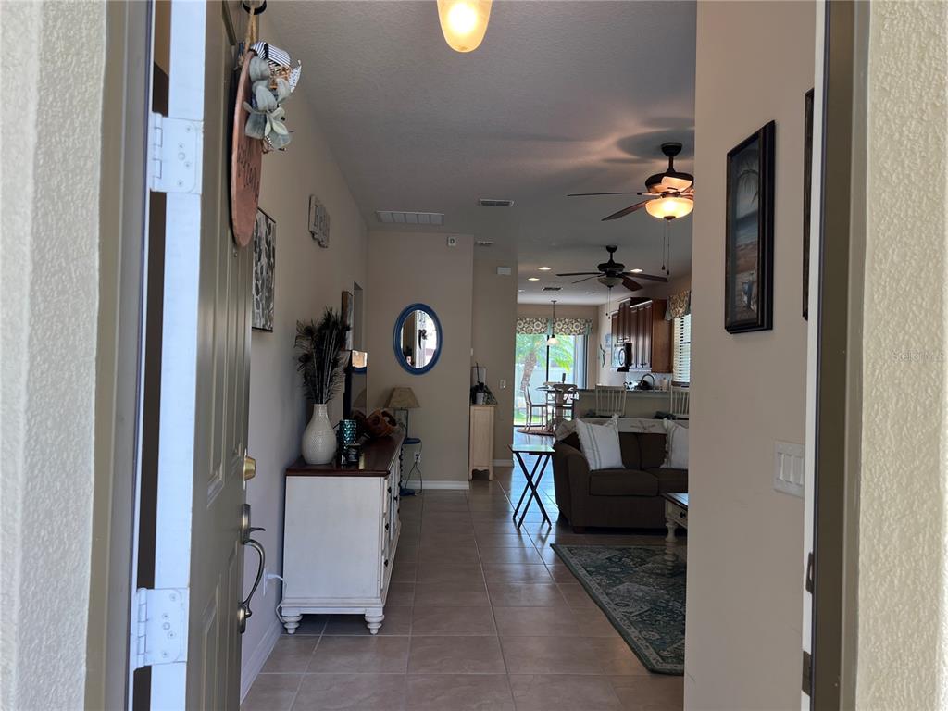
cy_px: 356
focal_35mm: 26
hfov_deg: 67.3
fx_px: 712
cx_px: 474
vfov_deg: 53.1
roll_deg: +0.0
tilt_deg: +0.8
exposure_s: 1/131
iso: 40
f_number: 1.5
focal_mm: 5.7
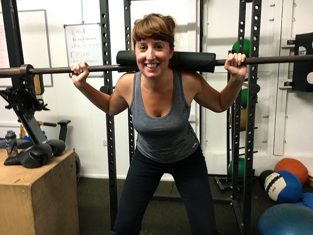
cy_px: 118
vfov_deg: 48.2
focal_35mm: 29
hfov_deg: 61.7
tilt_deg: -13.4
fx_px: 262
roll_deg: +2.0
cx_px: 156
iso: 200
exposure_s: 1/33
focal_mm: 4.15
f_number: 2.2
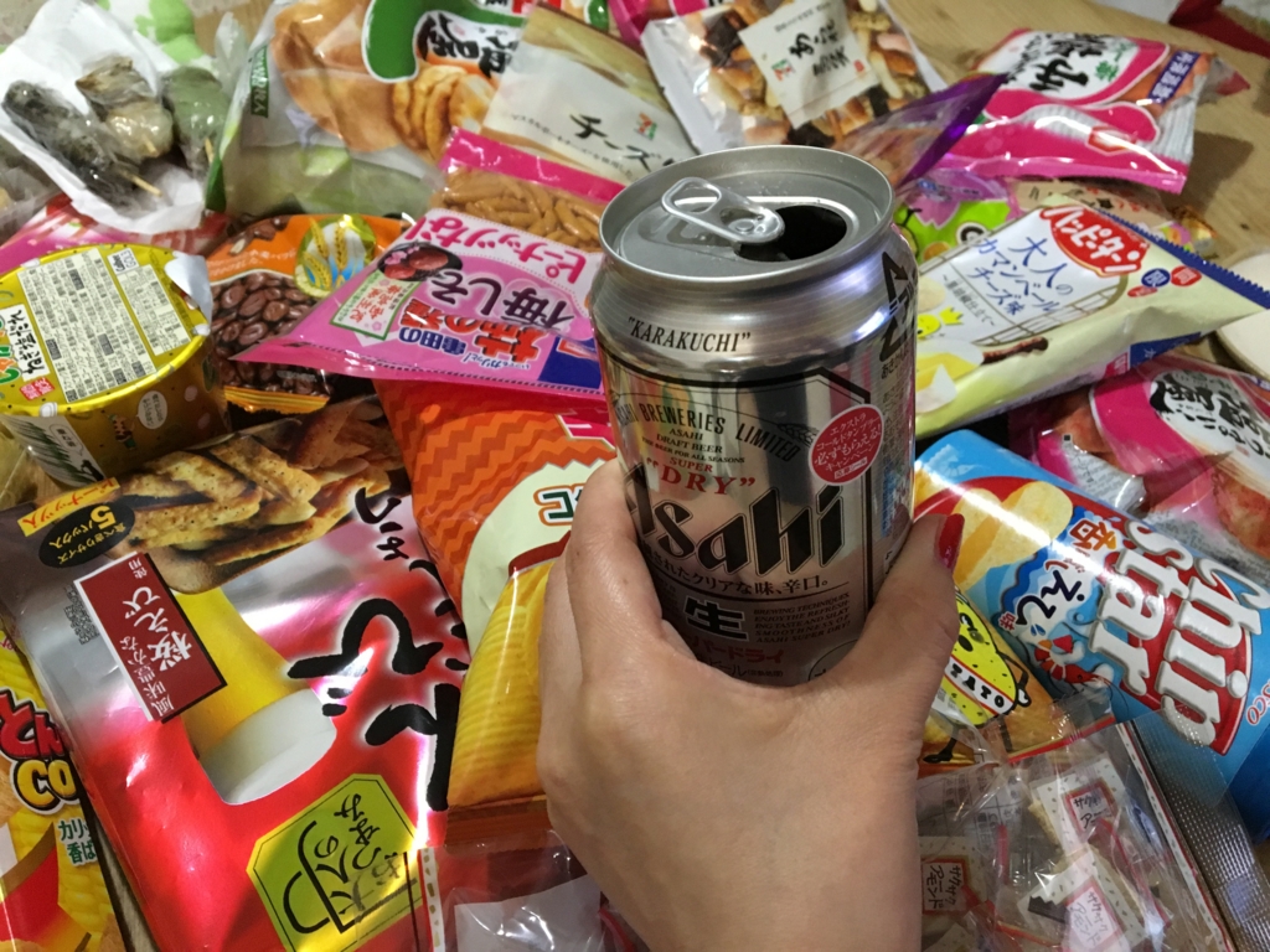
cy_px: 476
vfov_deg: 48.2
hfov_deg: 61.7
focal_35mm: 29
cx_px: 635
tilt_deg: -49.8
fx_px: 1064
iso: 200
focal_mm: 4.15
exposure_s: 1/30
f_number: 2.2
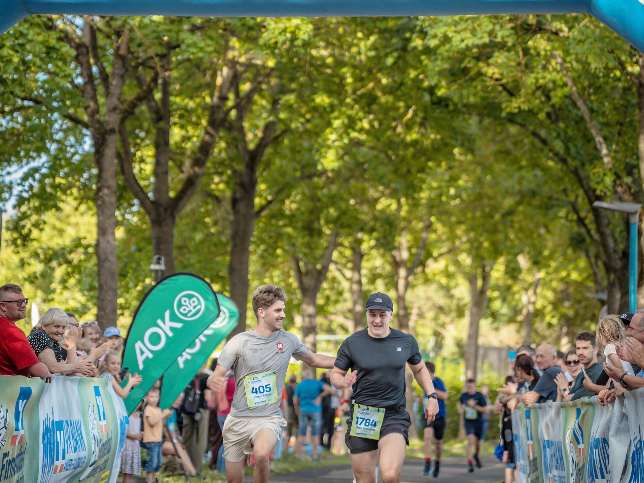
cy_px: 154
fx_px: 3553
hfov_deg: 10.4
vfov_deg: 7.8
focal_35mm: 191
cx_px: 322
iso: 125
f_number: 2.8
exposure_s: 1/250
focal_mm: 132
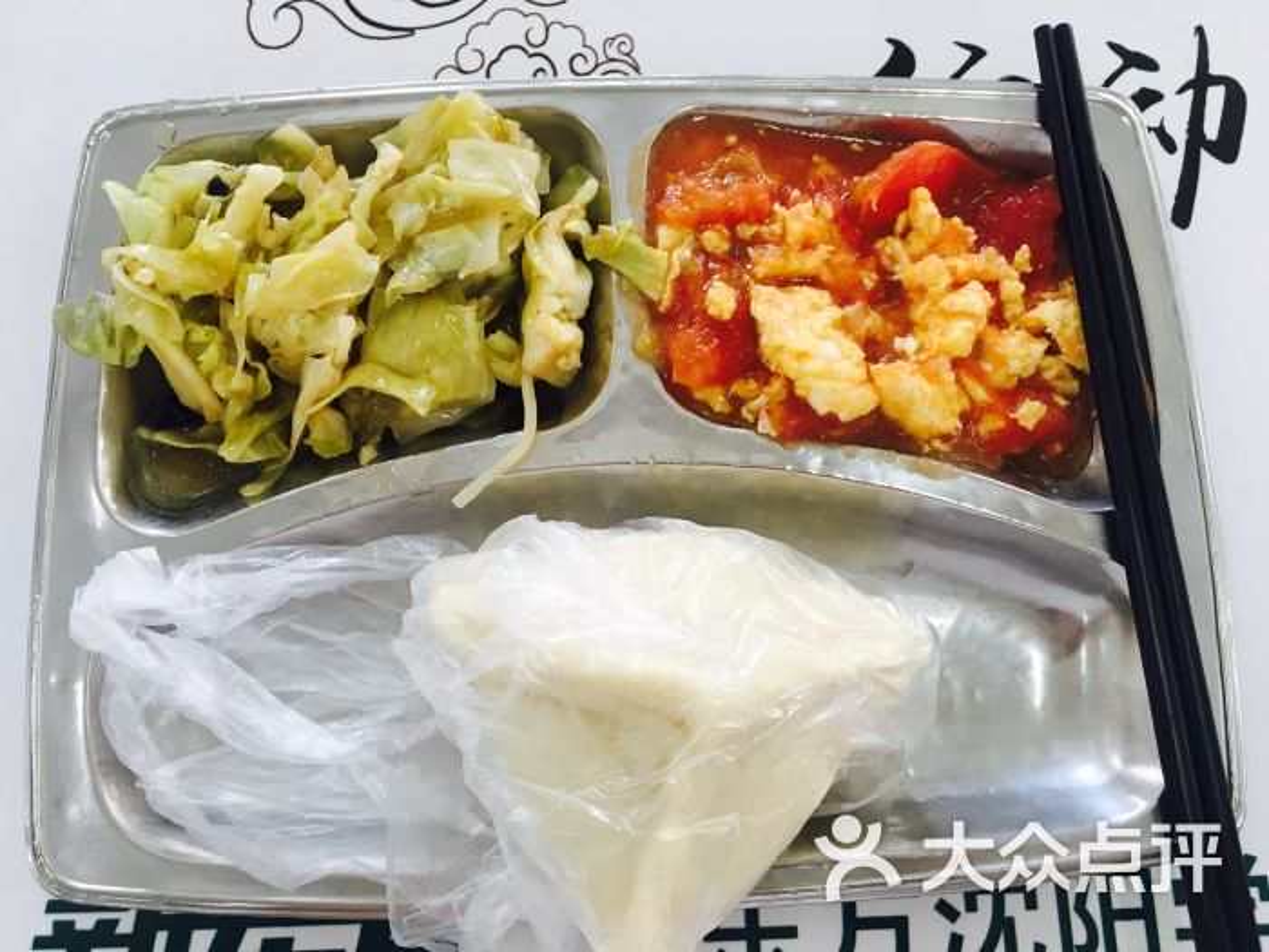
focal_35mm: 29
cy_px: 476
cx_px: 634
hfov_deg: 61.7
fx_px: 1063
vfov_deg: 48.2
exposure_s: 1/33
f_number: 2.2
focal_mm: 4.15
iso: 40
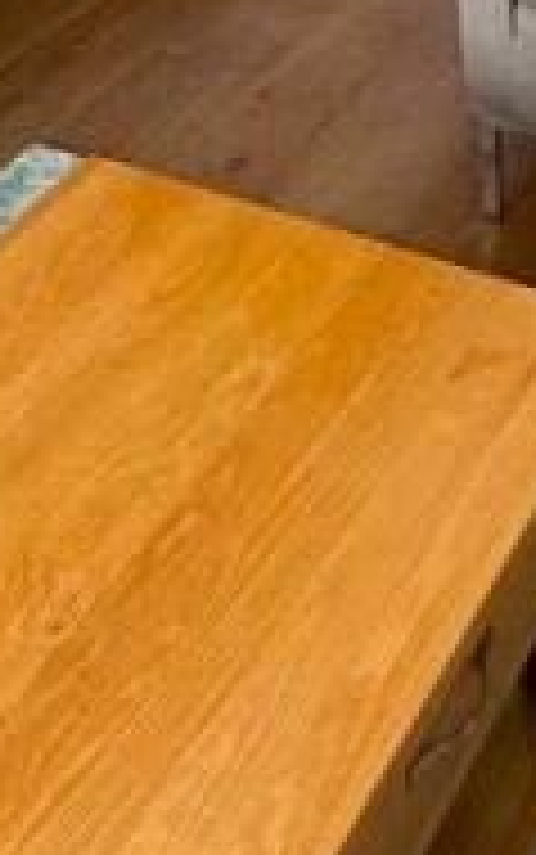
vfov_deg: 19.2
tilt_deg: -7.6
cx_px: 491
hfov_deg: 16.1
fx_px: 1867
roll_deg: +1.7
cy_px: -706
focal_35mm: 80
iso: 80
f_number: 2.2
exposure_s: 1/100
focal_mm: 2.22
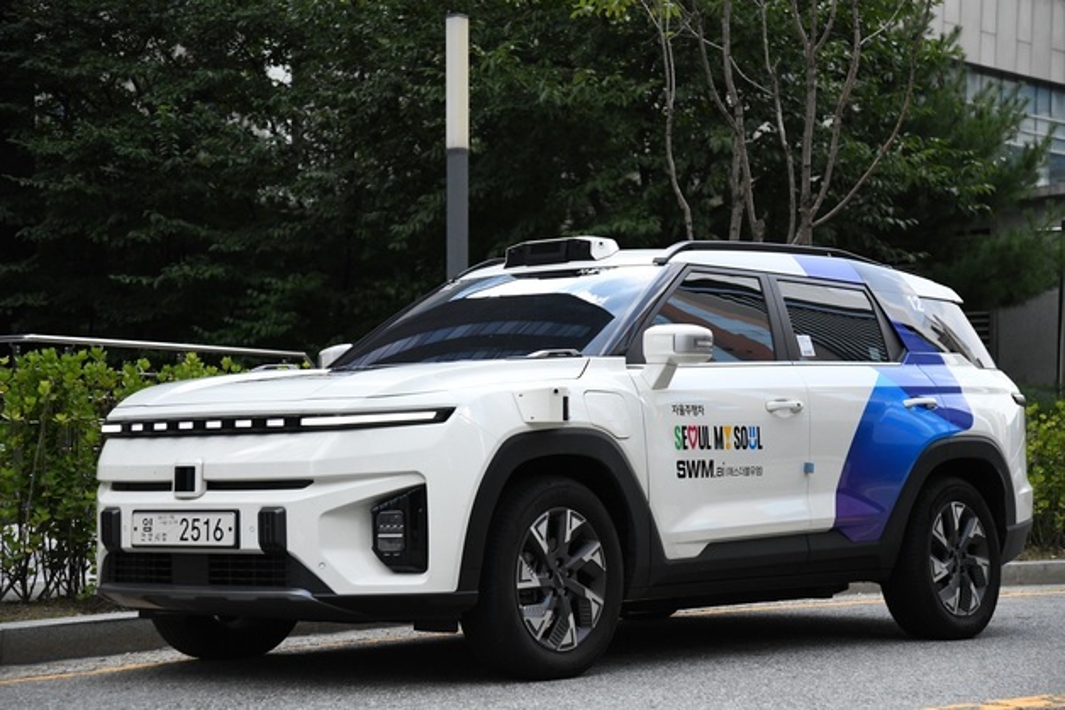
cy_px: 355
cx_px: 532
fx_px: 2130
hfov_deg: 28.1
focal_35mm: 72
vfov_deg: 18.9
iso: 5000
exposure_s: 1/8000
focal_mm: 72
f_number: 4.5
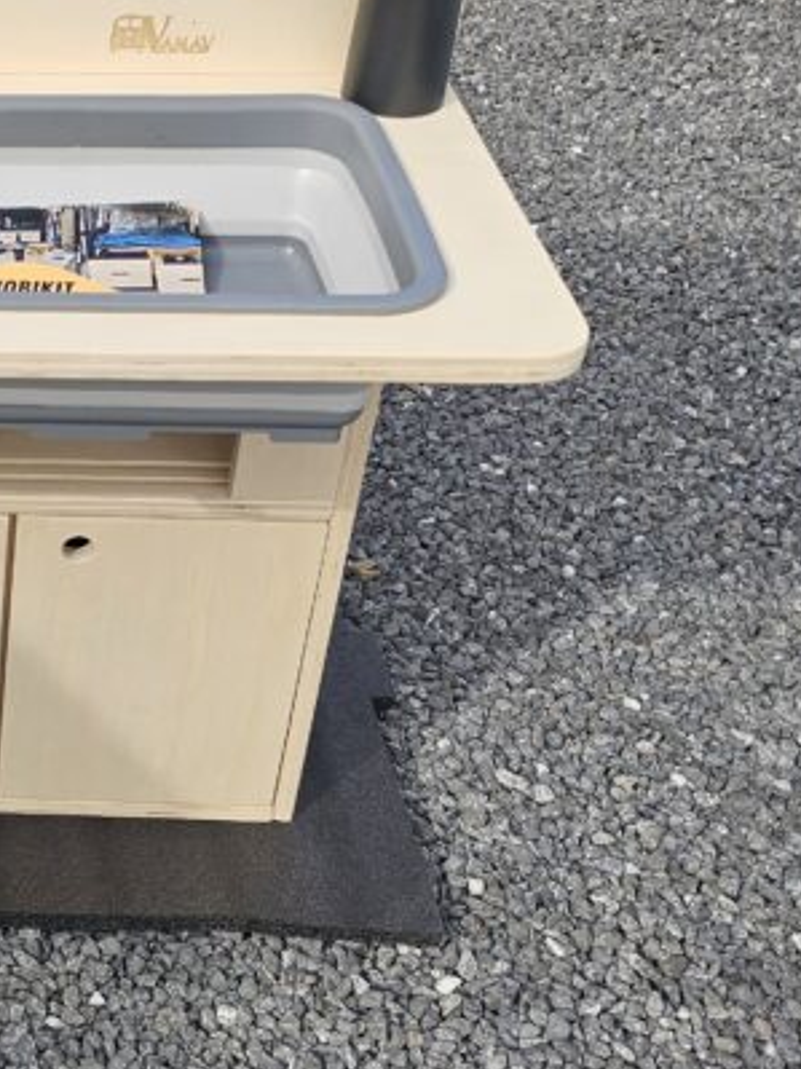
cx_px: -198
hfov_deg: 22.5
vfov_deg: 32.6
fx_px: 1821
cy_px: 447
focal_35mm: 59
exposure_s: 1/509
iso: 10
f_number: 1.7
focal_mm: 6.3
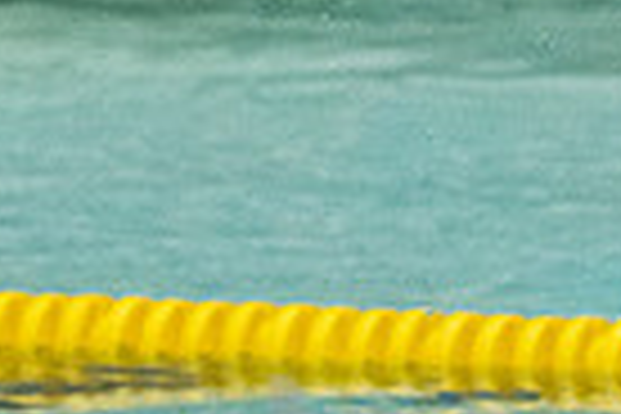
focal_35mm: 1257
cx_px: 405
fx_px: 21682
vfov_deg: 1.1
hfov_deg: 1.6
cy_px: 536
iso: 10000
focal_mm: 200
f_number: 5
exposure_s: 1/1250
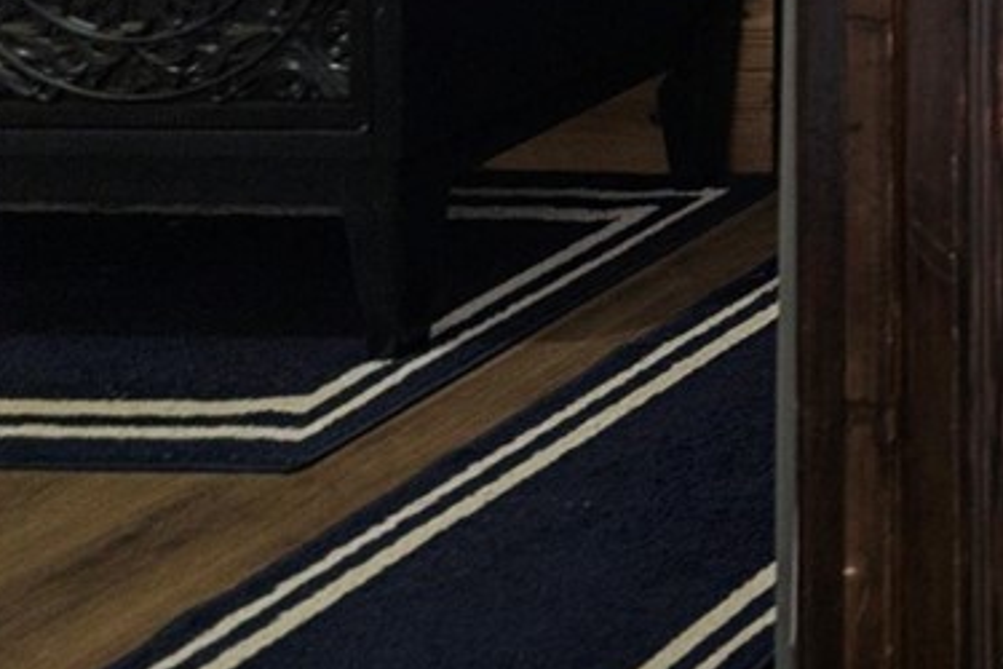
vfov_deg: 13.3
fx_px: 2208
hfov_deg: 13.2
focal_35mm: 79
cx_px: 2704
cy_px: -874
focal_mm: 14.6
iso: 400
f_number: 2.8
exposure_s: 1/30
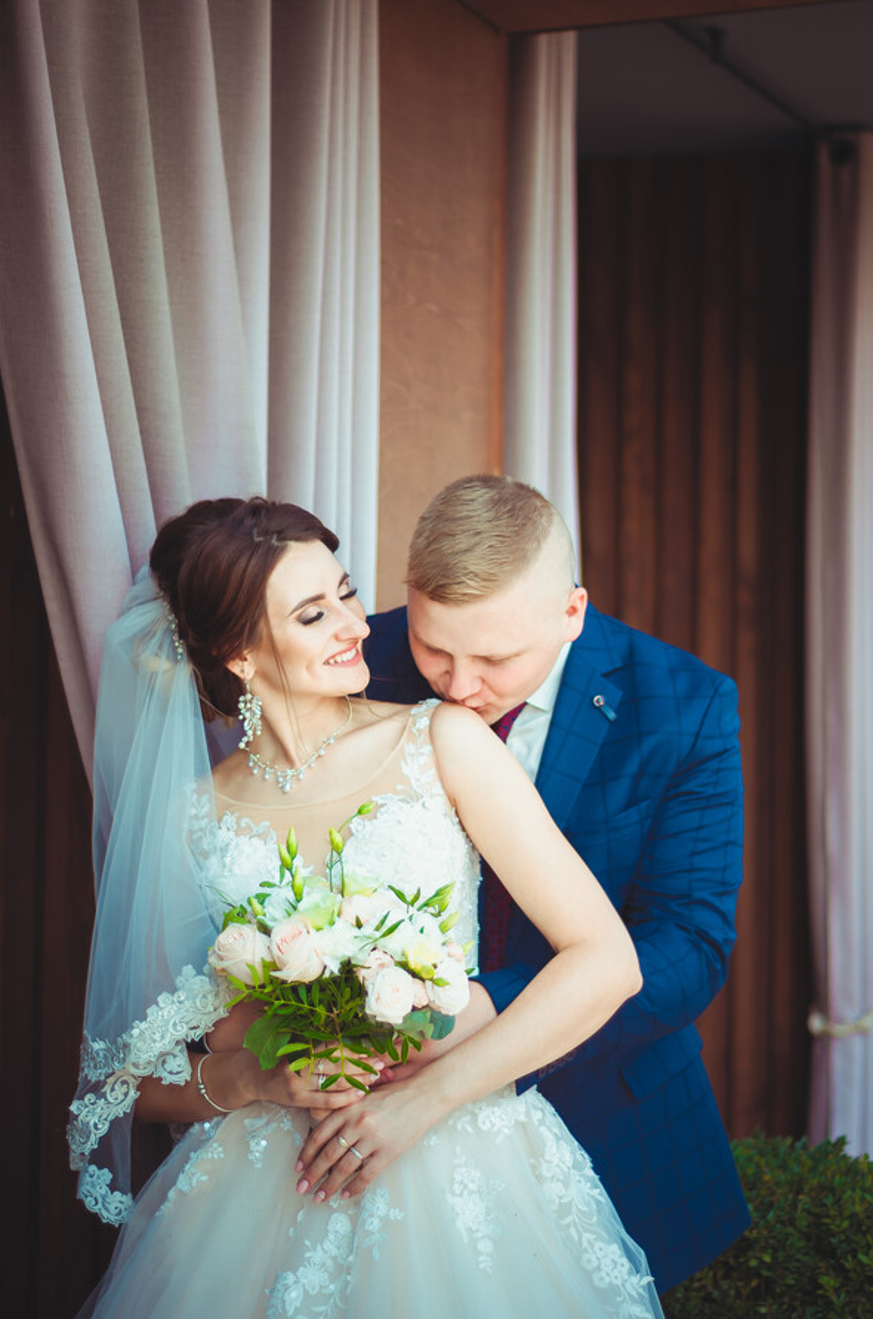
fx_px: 2741
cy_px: 660
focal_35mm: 75
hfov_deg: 18.1
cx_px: 436
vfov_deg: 27.0
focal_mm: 50
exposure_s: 1/800
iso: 100
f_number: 2
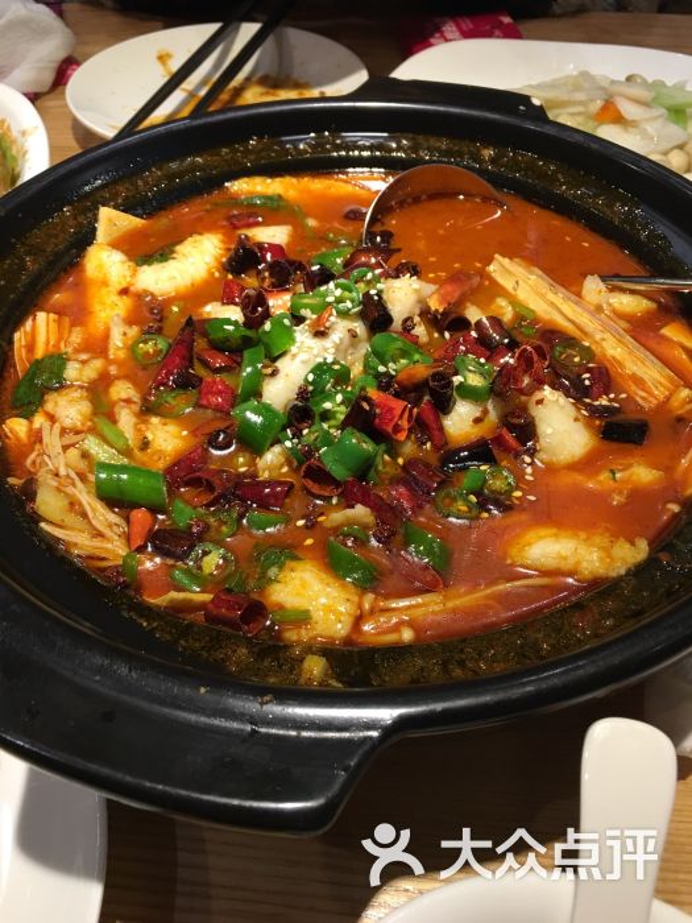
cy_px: 462
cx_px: 346
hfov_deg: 48.2
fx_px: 773
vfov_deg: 61.7
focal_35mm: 29
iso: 50
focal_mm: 4.15
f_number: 2.2
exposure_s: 1/17
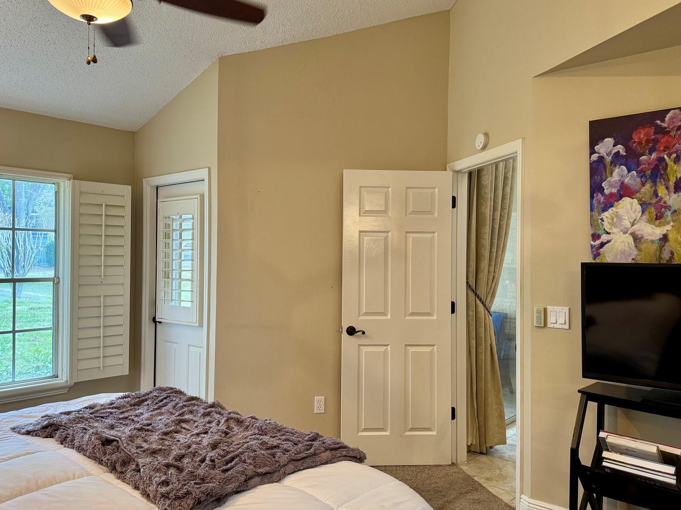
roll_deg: -1.9
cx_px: 339
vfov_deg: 51.3
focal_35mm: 27
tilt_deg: +0.0
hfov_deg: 65.3
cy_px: 249
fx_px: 531
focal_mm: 6.76
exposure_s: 1/60
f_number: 1.78
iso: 200
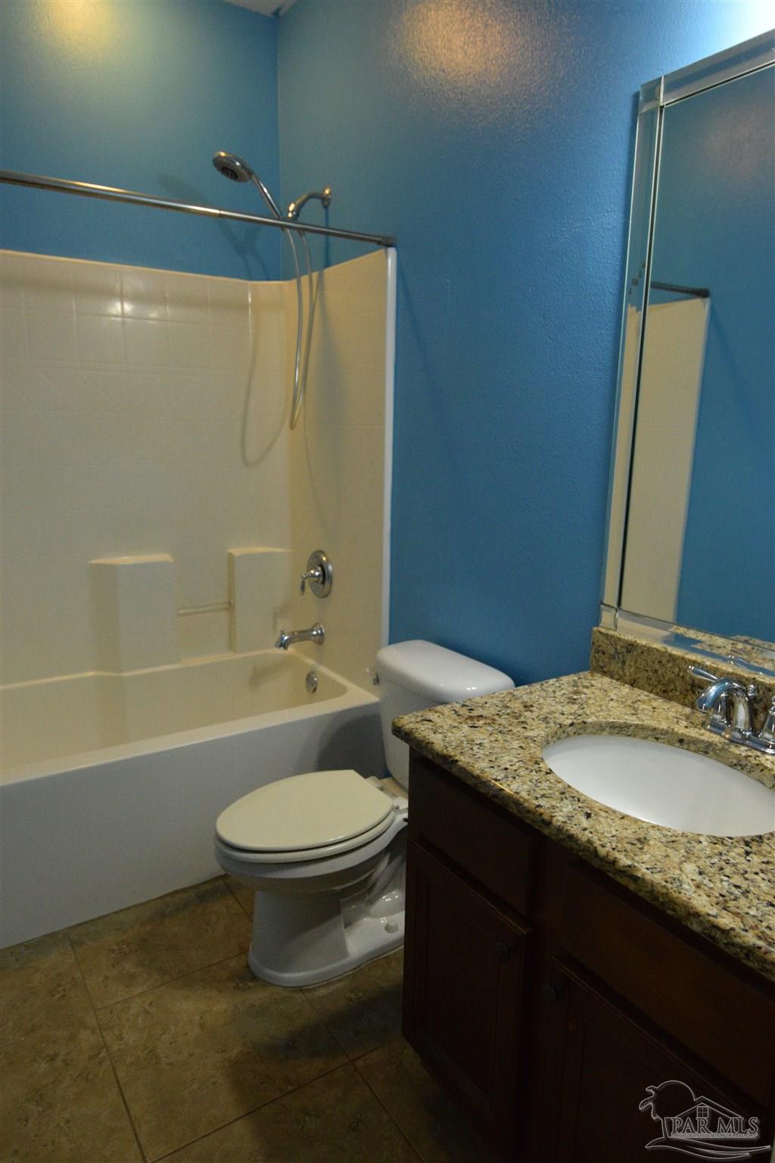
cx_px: 388
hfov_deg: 59.5
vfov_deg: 81.2
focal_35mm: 21
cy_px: 582
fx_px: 678
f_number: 5
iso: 3200
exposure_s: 1/200
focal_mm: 14
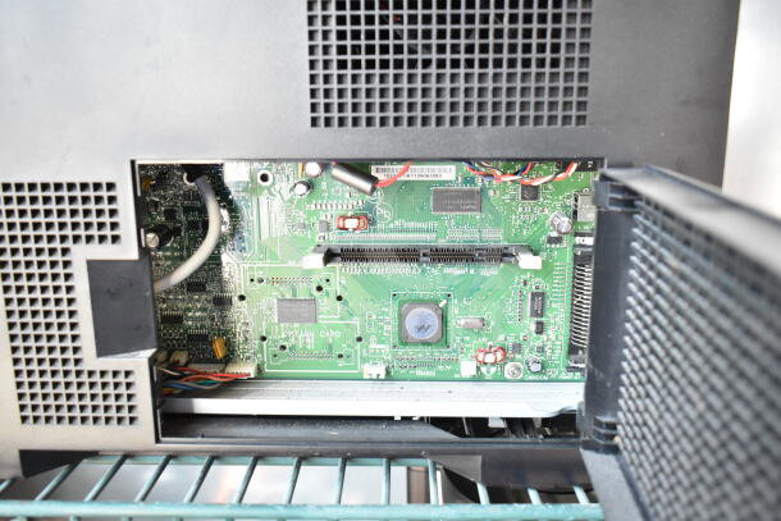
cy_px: 260
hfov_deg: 59.5
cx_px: 390
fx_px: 683
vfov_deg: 41.7
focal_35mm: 32
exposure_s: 1/80
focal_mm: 21
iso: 1600
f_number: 4.5
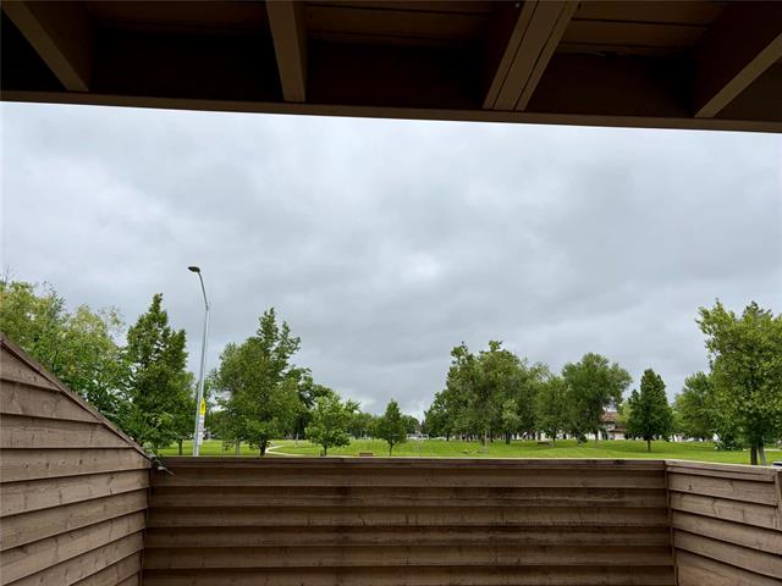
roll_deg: -0.1
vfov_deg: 53.1
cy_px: 293
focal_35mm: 26
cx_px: 391
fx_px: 587
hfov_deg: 67.3
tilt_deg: +14.8
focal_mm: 5.96
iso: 50
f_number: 1.6
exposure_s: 1/2639
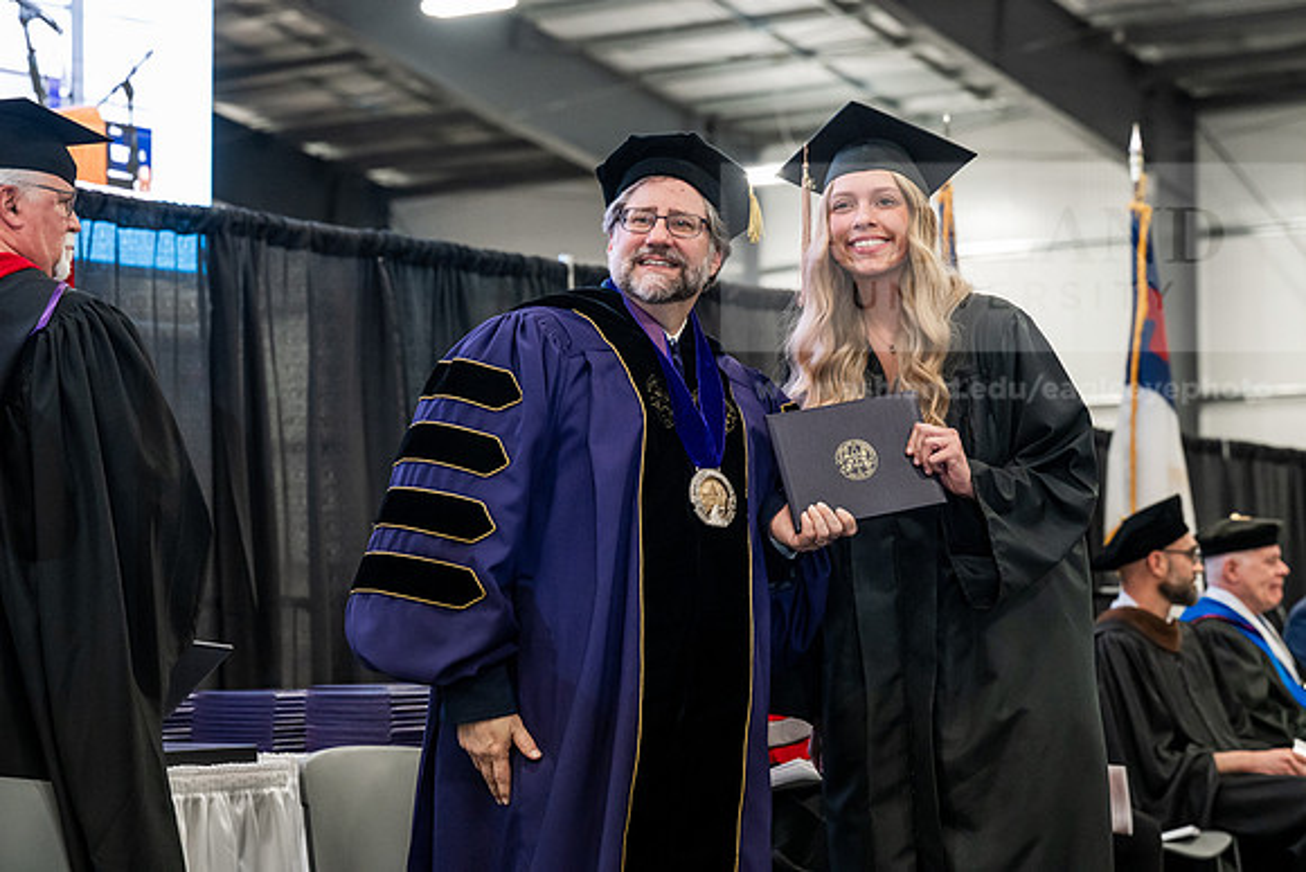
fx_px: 3084
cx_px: 653
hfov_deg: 23.9
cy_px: 436
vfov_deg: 16.1
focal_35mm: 85
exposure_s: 1/200
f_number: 4.5
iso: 4000
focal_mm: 85
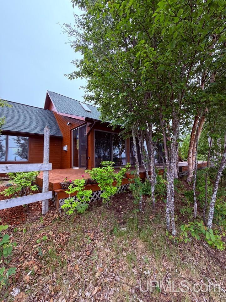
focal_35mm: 14
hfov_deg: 85.7
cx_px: 113
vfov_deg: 102.1
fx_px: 122
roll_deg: +1.0
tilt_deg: +4.9
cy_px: 151
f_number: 2.2
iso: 64
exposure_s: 1/502
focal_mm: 2.22
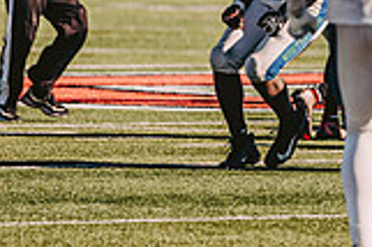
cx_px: 598
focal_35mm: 721
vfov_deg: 1.9
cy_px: -59
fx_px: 7443
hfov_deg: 2.9
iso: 250
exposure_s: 1/2500
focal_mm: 200
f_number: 3.2
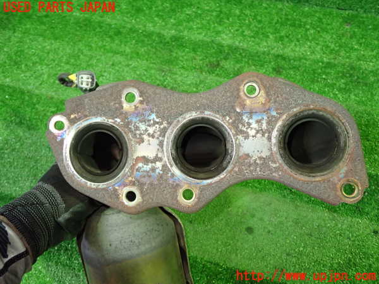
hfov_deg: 60.0
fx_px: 328
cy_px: 142
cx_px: 190
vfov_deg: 46.8
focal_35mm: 30
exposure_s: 1/30
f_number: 2.3
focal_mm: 5.4
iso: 500
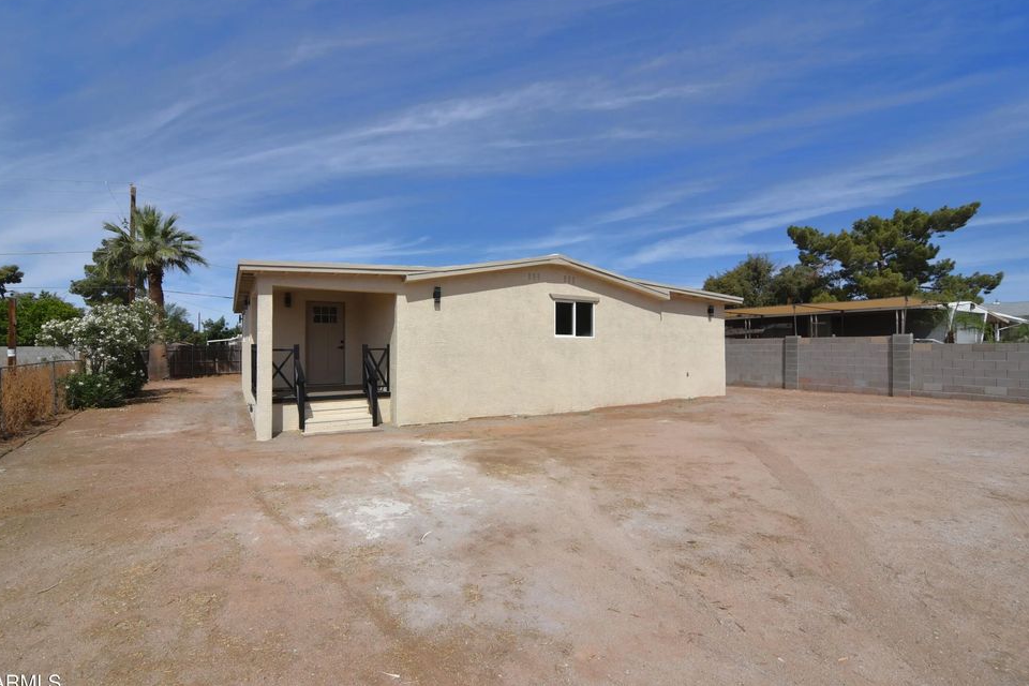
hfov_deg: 96.6
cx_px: 487
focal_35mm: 16
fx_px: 457
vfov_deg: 73.7
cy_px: 350
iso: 200
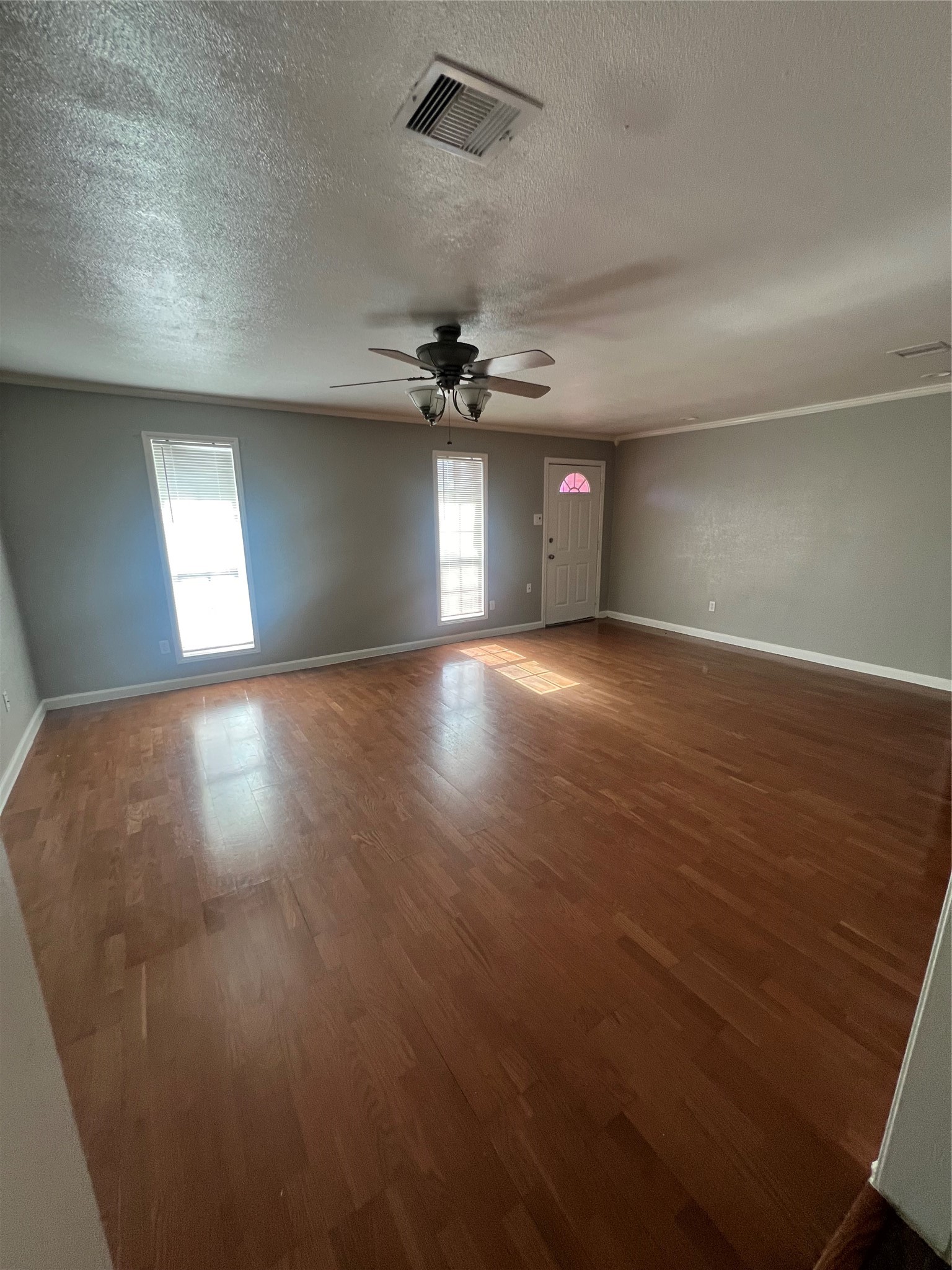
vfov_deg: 106.2
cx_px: 476
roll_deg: +0.1
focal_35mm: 13
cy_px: 635
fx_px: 477
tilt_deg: -13.6
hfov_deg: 89.9
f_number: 1.8
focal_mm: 1.57
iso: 200
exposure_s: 1/99
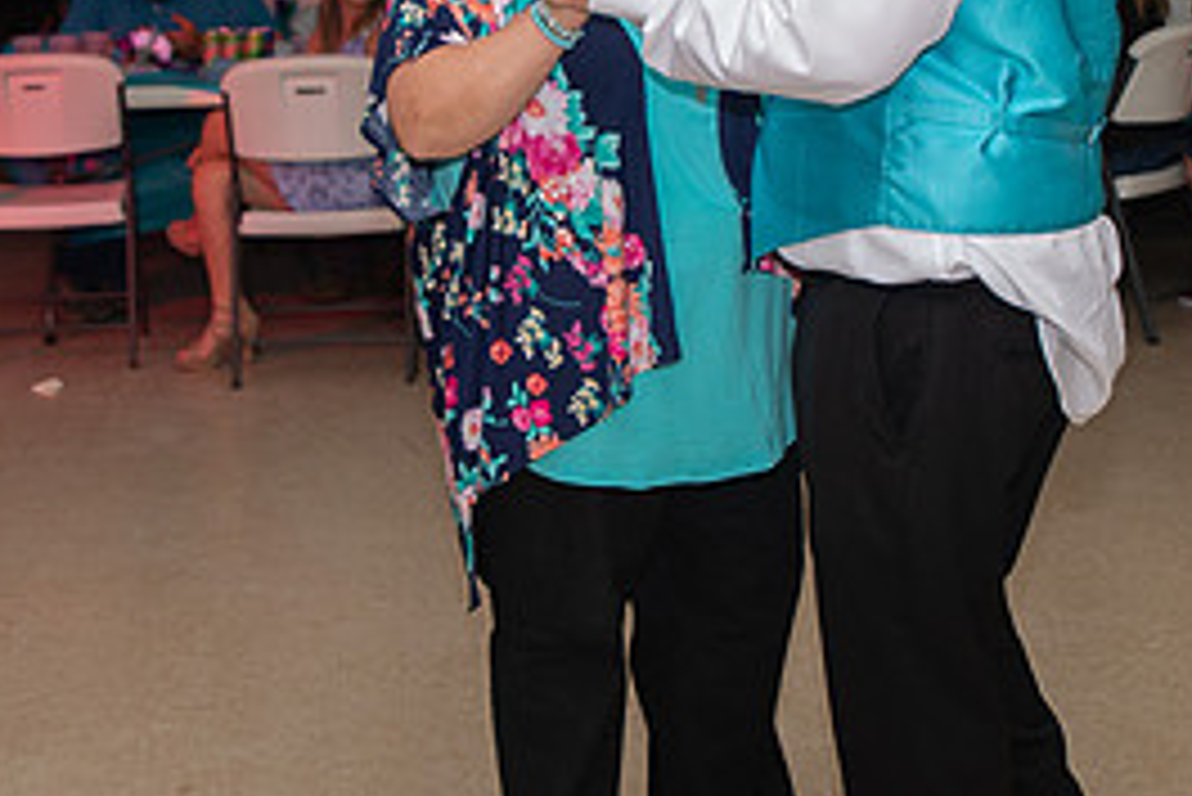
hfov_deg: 27.0
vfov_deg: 18.0
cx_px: 648
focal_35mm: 75
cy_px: 141
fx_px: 2485
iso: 800
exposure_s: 1/125
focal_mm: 26
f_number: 3.5
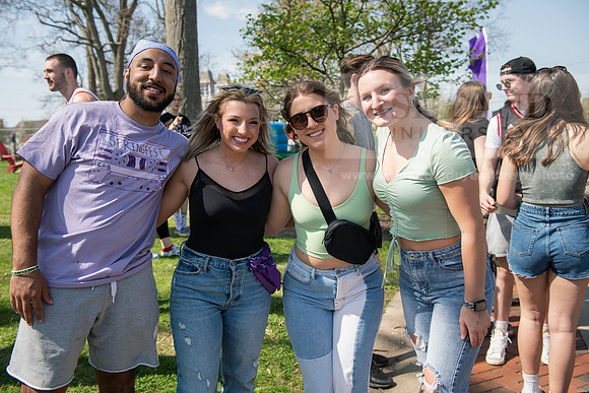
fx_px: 589
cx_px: 294
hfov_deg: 53.1
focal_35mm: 36
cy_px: 196
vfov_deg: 36.9
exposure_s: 1/400
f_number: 4.5
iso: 125
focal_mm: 36
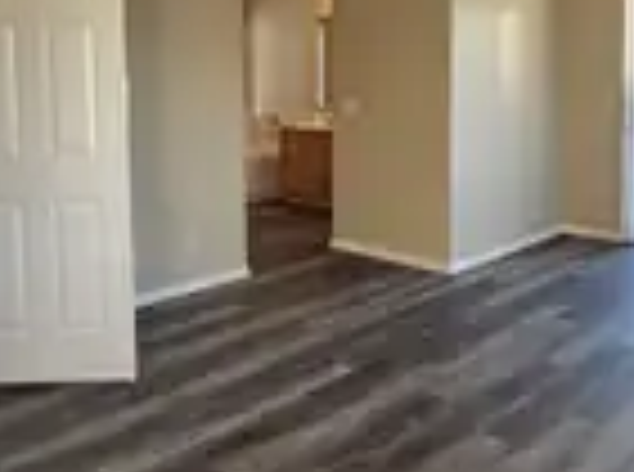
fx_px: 676
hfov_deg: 50.0
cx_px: 369
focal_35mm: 37
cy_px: 117
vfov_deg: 37.5
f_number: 1.9
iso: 50
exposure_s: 1/120
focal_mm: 2.2
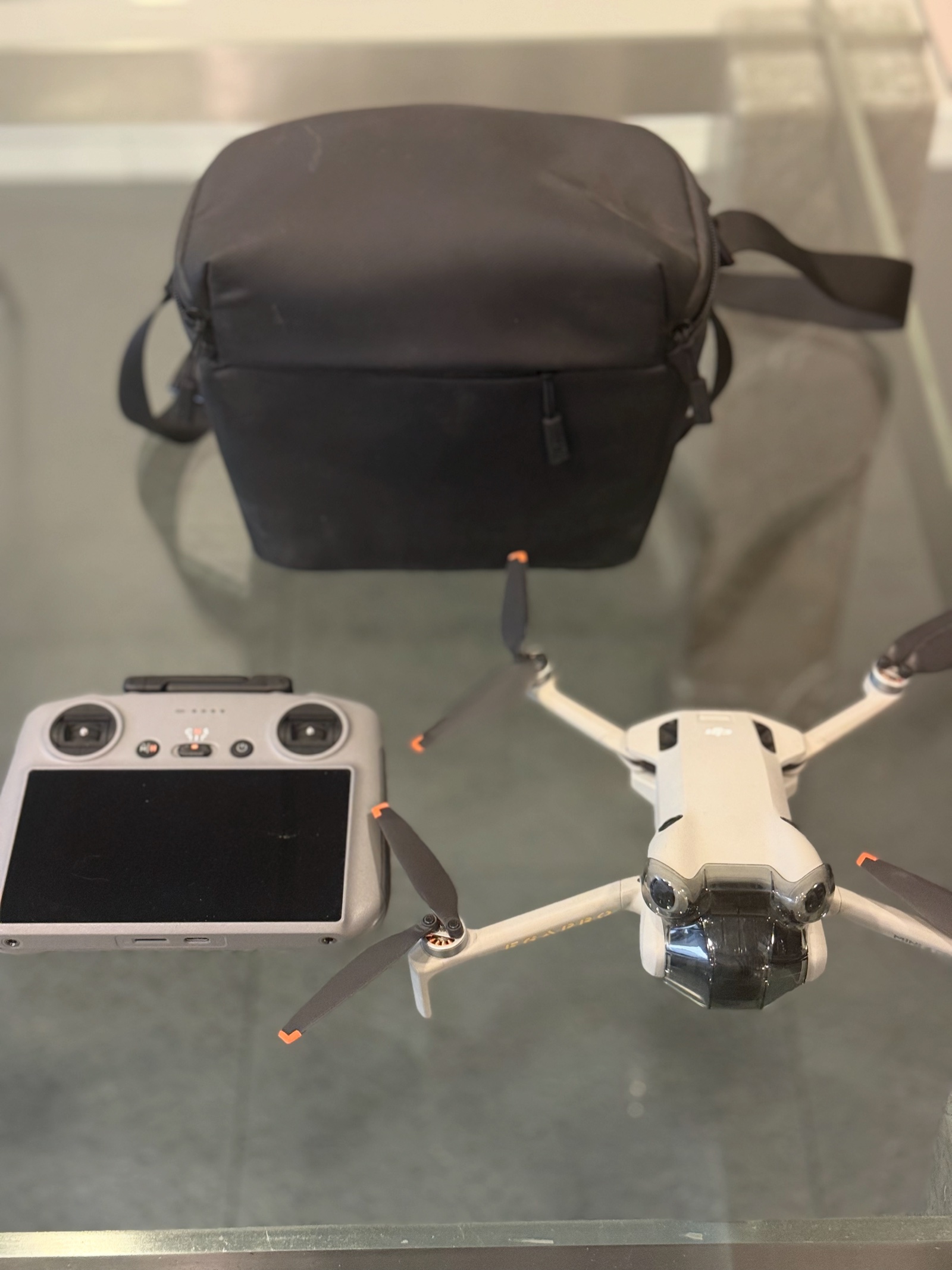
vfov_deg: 39.7
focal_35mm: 48
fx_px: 1760
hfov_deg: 30.3
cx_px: 476
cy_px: 635
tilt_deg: -45.9
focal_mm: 6.76
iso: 250
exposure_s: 1/42
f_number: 1.78
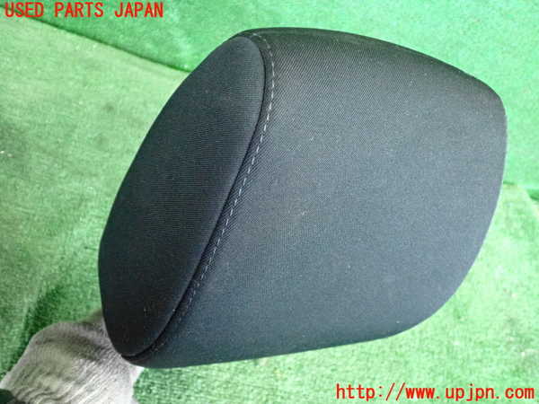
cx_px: 270
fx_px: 498
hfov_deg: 56.8
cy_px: 202
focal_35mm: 32
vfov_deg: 44.2
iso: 2500
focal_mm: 5.79
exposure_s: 1/125
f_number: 2.4
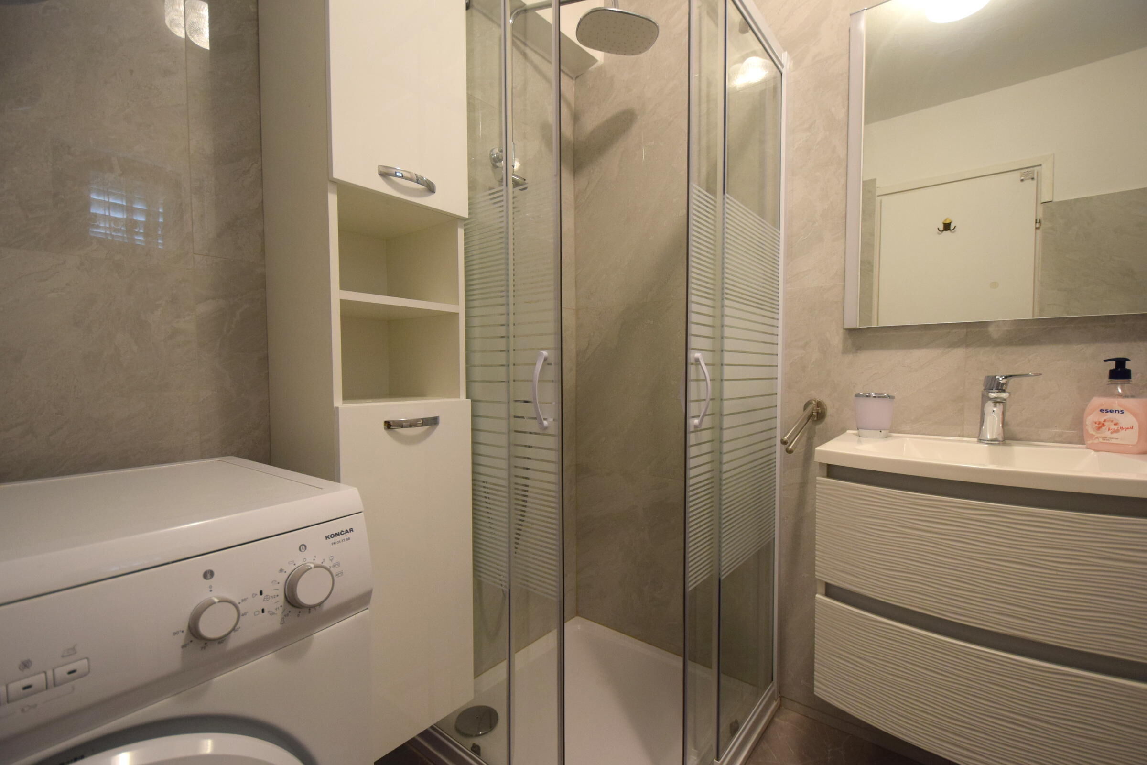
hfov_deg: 100.4
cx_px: 574
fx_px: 478
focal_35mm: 15
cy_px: 382
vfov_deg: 77.3
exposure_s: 1/60
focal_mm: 10
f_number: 3.5
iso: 1000
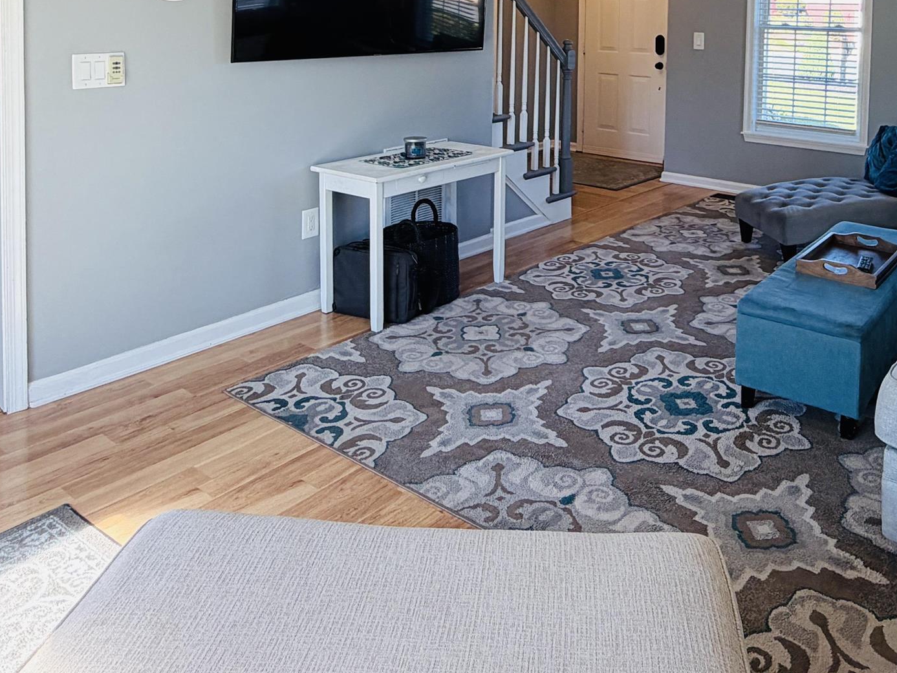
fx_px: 804
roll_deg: -0.9
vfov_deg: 41.2
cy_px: 43
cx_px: 606
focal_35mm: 31
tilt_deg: -2.7
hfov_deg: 56.9
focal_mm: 2.22
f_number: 2.2
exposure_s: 1/121
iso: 64
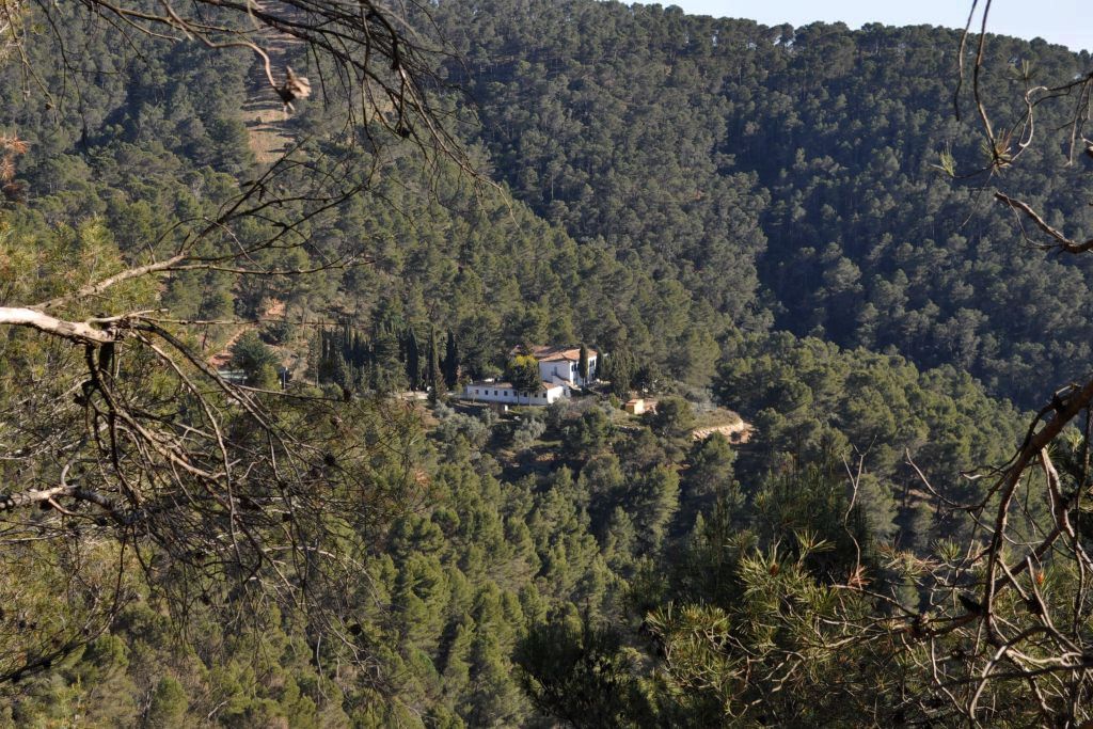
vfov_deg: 16.6
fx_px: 2505
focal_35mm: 82
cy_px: 364
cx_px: 546
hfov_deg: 24.6
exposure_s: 1/320
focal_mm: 55
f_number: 9
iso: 400
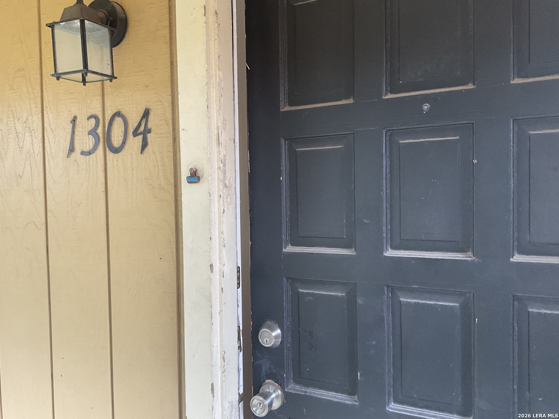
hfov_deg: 61.7
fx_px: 468
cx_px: 280
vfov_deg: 48.2
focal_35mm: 29
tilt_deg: +1.4
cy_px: 210
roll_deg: +1.5
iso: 64
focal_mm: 3
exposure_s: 1/97
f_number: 1.8
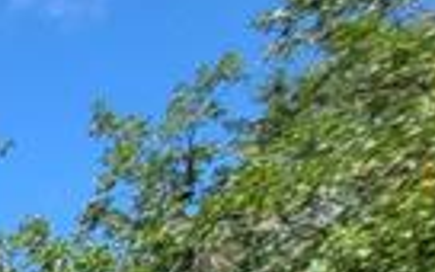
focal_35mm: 104
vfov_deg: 9.9
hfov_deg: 11.1
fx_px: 1233
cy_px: 778
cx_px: -908
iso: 40
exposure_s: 1/1041
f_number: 2.2
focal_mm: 1.74
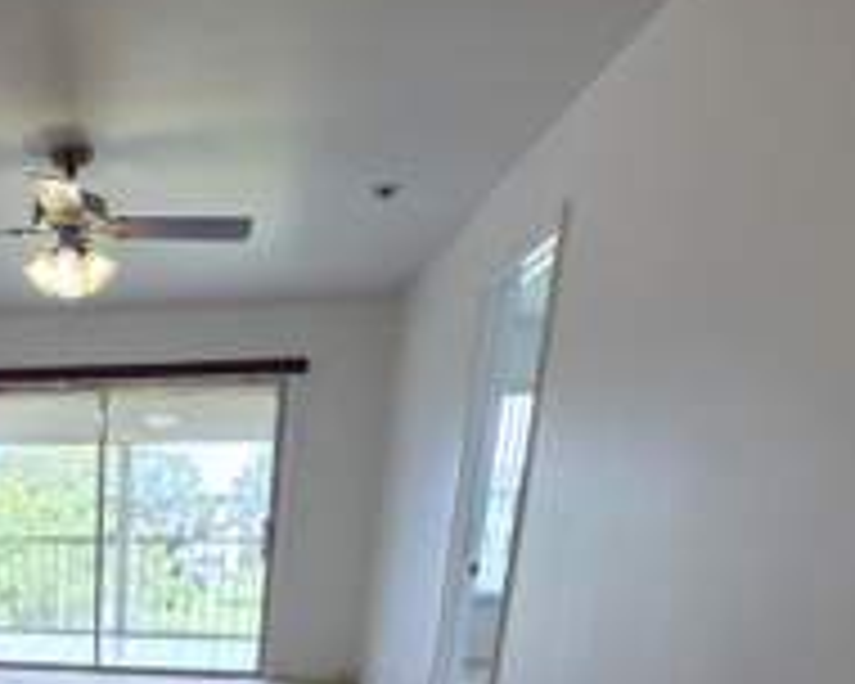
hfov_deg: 47.4
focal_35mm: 32
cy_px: 745
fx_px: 810
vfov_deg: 38.3
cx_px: 22
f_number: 1.9
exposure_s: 1/120
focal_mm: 2.2
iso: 50
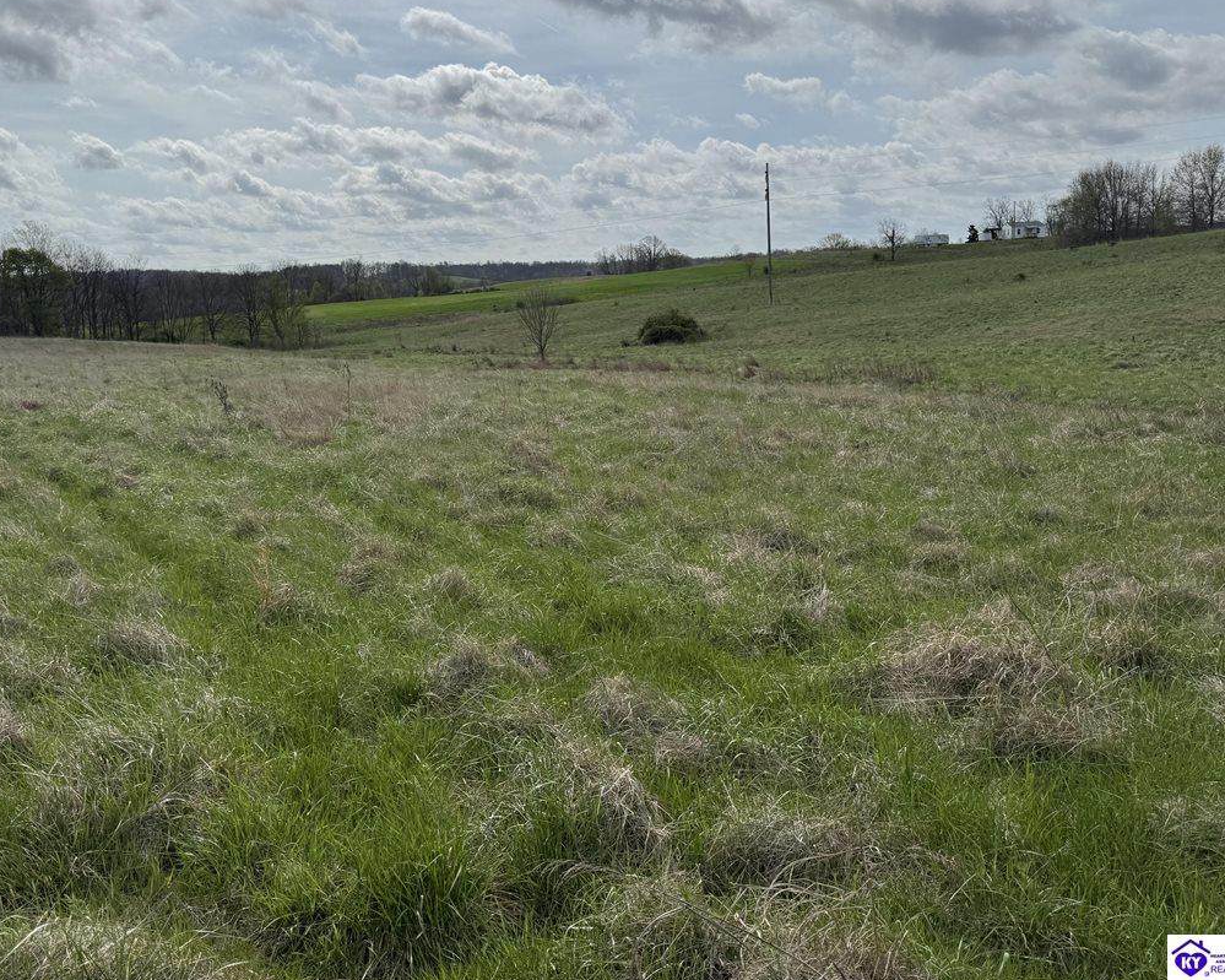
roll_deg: +2.1
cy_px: 396
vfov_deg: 48.2
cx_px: 481
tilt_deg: -8.3
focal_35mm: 30
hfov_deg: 58.2
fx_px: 1088
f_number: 1.78
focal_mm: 6.76
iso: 80
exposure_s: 1/12346
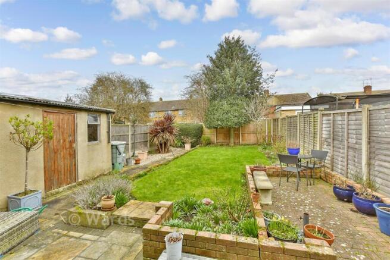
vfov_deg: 77.4
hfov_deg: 100.4
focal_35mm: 15
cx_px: 195
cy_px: 130
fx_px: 163
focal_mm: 10
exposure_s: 1/320
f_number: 9
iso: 640
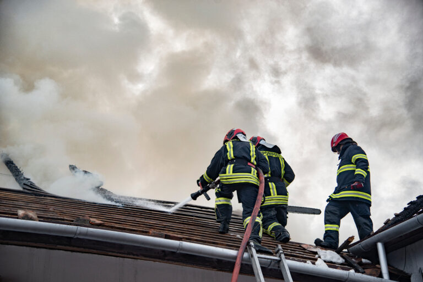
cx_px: 212
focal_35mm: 62
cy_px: 141
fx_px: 729
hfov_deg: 32.4
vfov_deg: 21.9
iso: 280
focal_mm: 62
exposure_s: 1/1000
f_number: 4
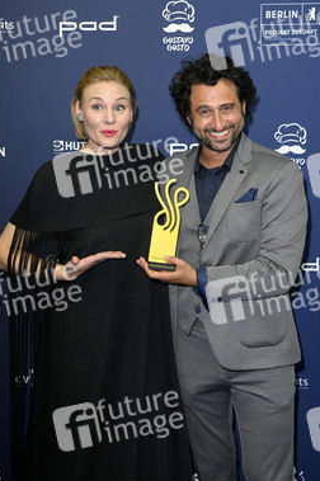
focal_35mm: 58
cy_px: 231
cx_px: 155
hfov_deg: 23.3
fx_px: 775
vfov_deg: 34.5
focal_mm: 55
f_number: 5
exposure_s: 1/200
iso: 800
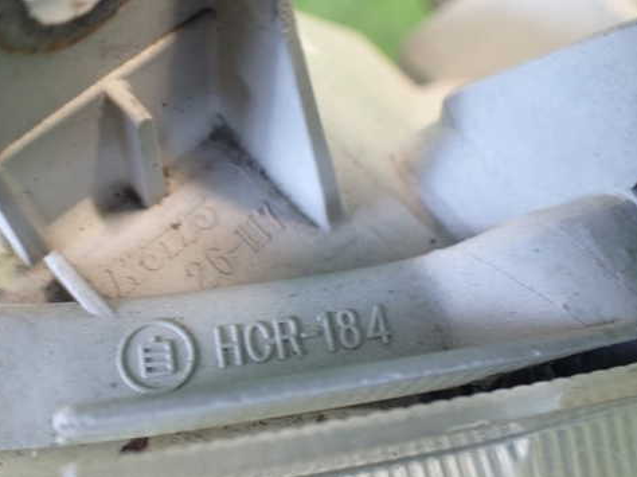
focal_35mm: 38
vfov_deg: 37.7
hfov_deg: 48.6
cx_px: 243
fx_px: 699
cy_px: 259
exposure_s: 1/50
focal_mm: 5.4
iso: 800
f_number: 2.3
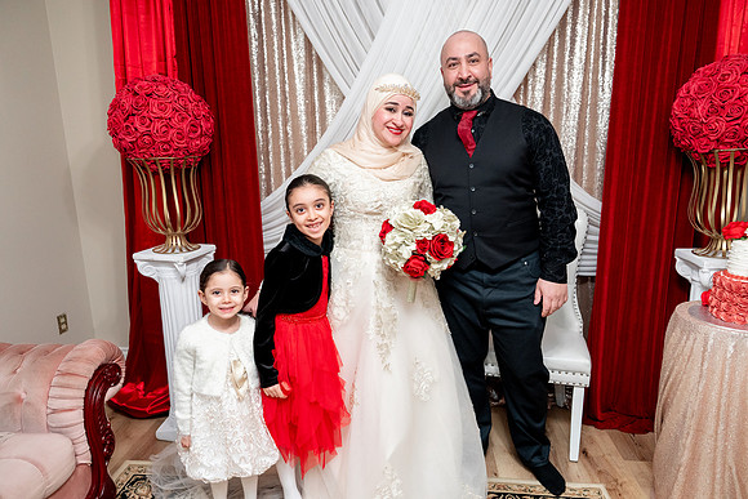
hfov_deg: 73.7
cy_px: 250
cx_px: 374
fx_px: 499
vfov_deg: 53.2
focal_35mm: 24
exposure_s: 1/160
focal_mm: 24
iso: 2500
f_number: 2.8
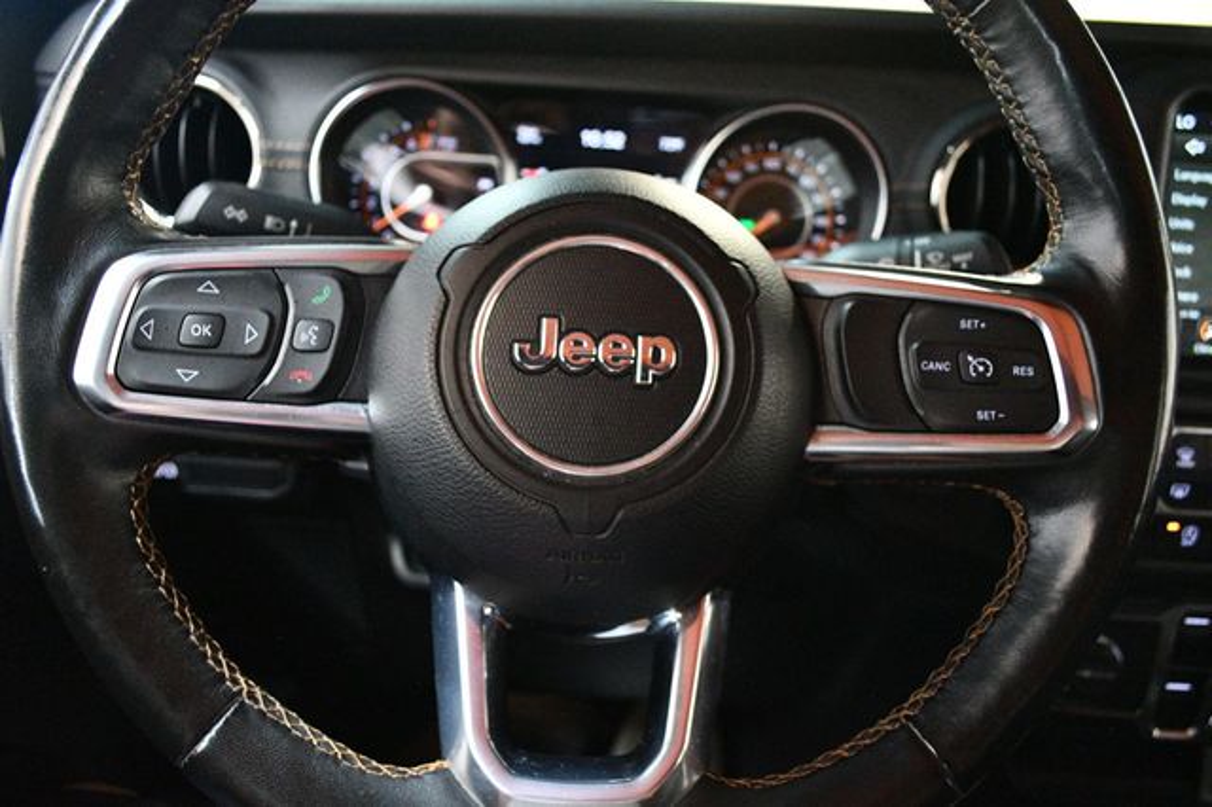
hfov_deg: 67.4
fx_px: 908
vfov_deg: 47.9
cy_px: 404
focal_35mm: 27
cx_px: 606
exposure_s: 1/60
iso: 7200
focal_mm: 18
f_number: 3.5
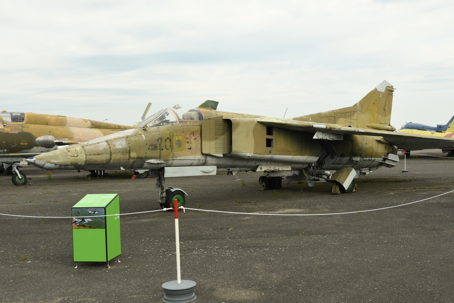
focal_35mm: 37
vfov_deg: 35.9
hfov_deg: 51.9
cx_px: 227
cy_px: 152
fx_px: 467
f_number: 7.1
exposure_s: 1/320
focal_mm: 25
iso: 200
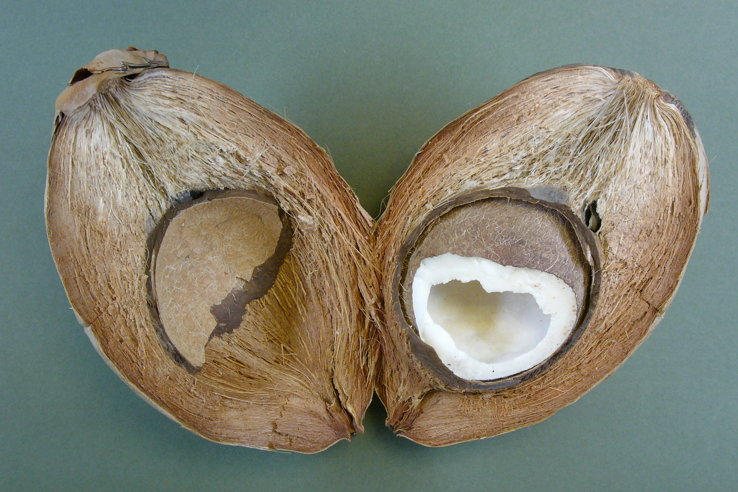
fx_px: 1066
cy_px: 255
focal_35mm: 52
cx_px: 372
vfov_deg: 26.0
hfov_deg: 38.2
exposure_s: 1/10
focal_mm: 12.4
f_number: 8
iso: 200
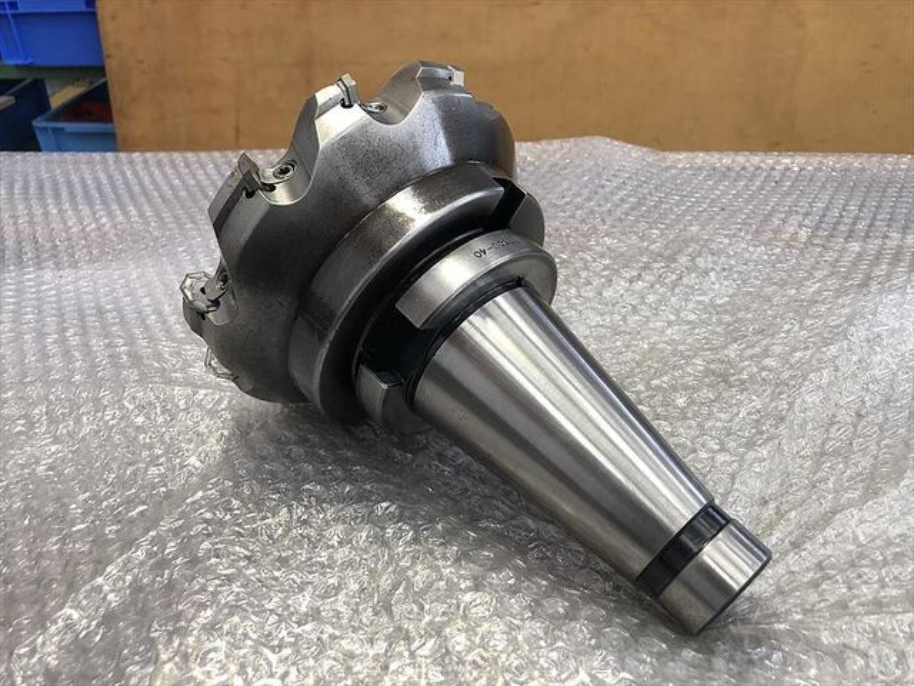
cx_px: 457
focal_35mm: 28
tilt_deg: -34.0
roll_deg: +0.2
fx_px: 739
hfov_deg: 63.4
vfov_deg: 49.7
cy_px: 343
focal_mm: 3.99
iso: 40
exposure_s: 1/33
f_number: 1.8
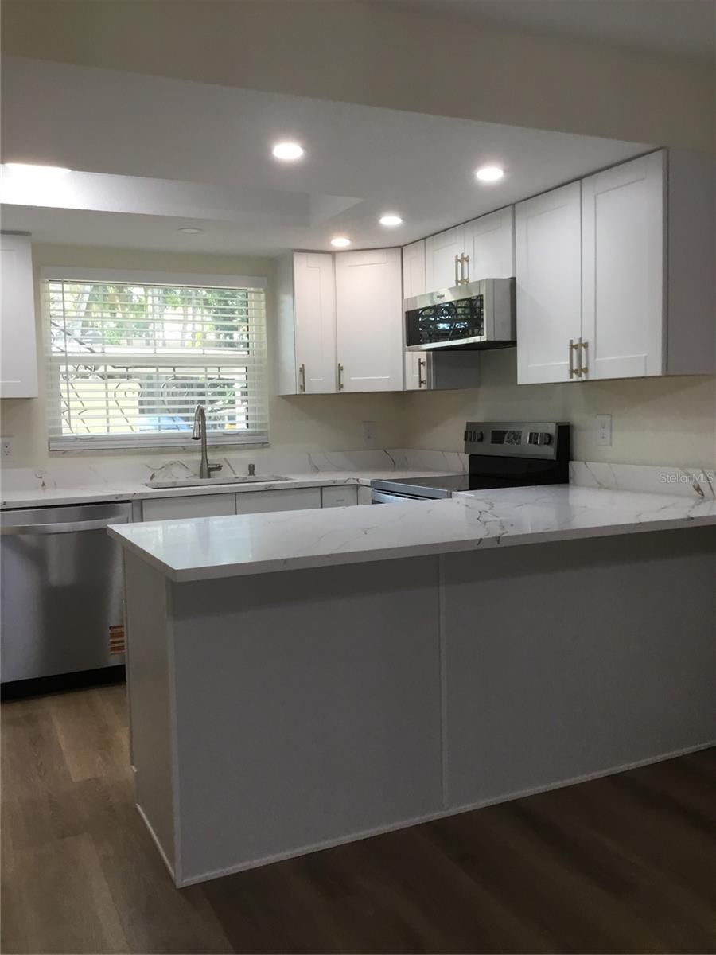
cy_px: 478
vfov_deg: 58.4
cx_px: 358
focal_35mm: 31
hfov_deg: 45.4
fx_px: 855
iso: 25
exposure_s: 1/30
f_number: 2.4
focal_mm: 3.3
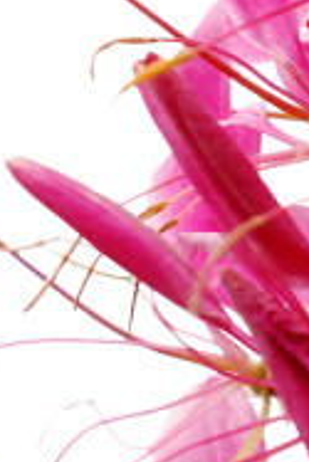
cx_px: 688
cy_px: 193
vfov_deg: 4.5
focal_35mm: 459
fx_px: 5898
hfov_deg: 3.0
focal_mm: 56
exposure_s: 1/40
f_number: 6.3
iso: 200
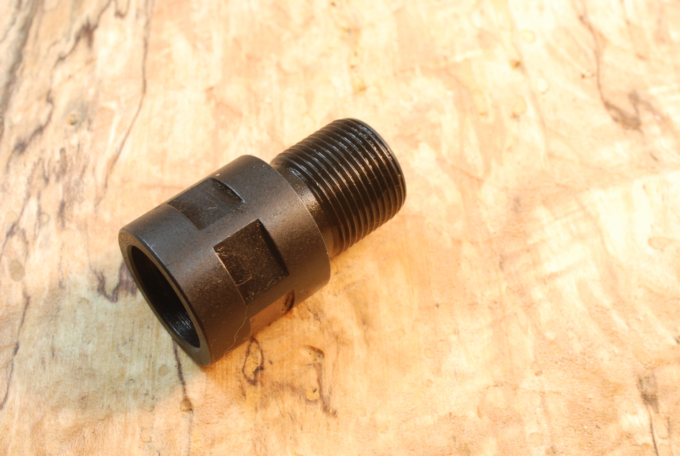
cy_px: 228
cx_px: 340
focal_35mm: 60
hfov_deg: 33.4
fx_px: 1135
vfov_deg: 22.7
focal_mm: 40
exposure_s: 1/6
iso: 200
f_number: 22
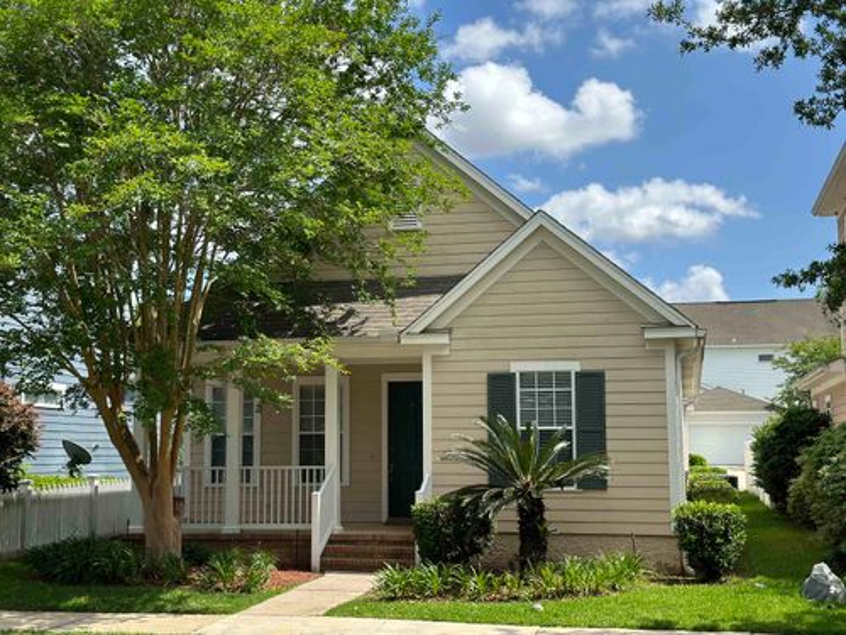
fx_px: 1173
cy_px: 318
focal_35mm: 48
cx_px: 423
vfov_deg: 30.3
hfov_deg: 39.7
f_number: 1.78
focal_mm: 6.86
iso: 100
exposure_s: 1/4184
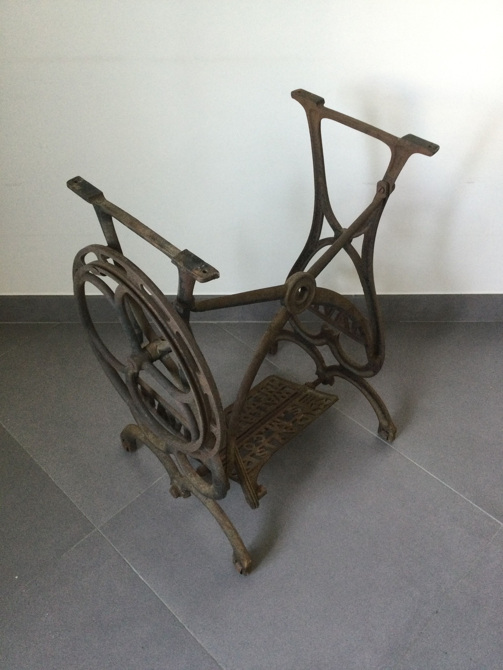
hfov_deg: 45.4
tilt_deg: -43.5
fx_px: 601
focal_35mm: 31
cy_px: 335
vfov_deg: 58.4
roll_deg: +0.4
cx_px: 252
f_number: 2.4
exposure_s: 1/33
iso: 200
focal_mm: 3.3
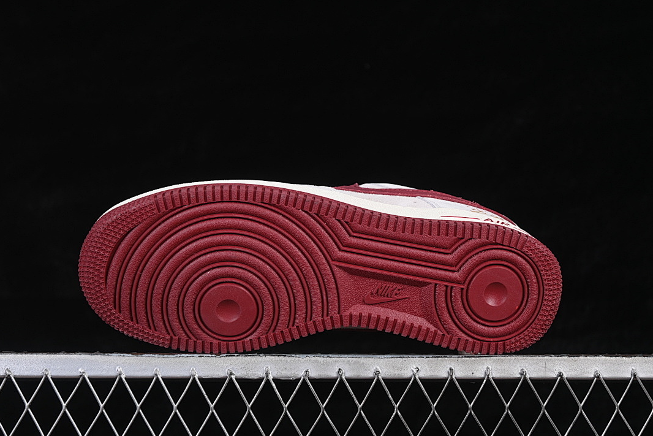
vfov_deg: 18.0
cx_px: 325
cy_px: 217
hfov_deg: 26.6
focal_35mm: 76
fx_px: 1379
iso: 160
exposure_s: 1/60
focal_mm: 50
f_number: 6.3
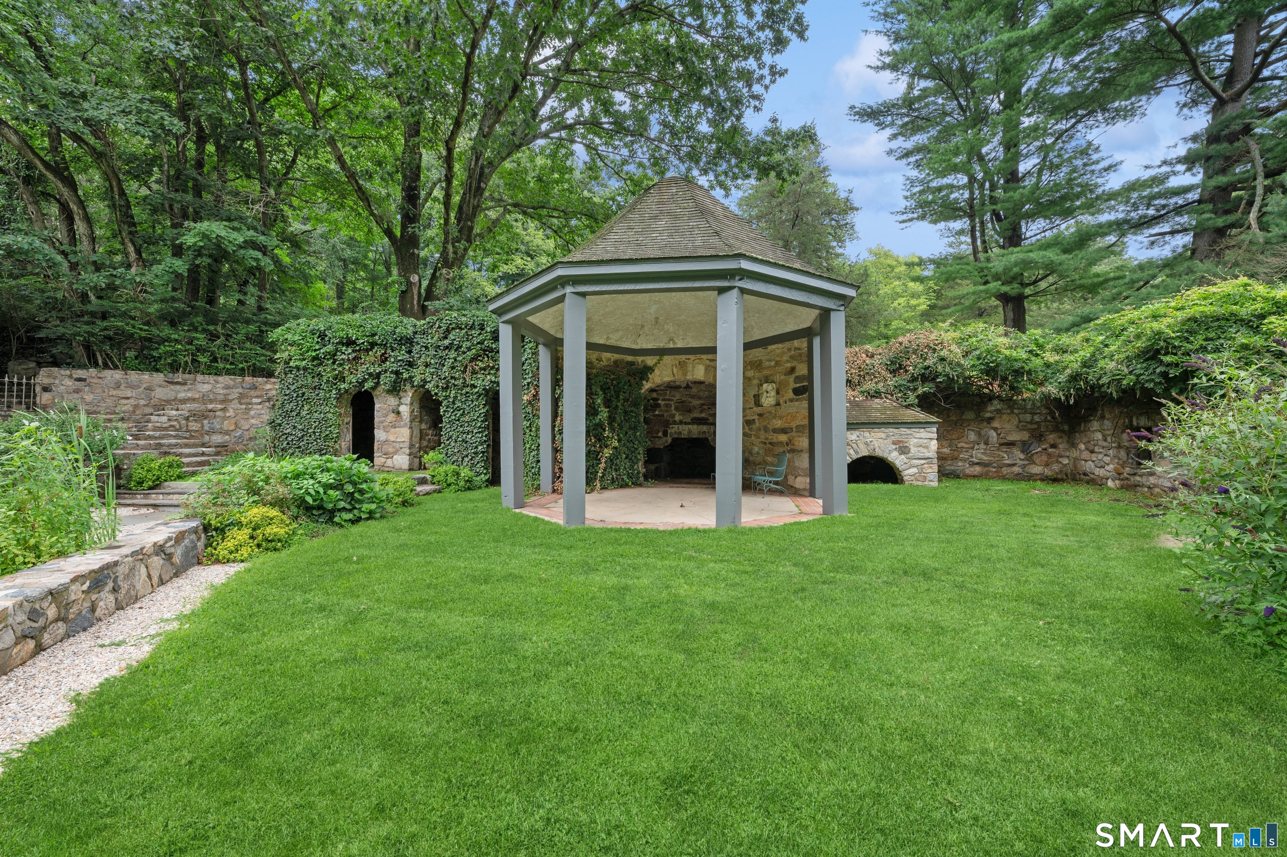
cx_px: 644
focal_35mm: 14
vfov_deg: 81.1
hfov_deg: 104.3
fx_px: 500
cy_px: 428
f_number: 11
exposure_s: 1/13
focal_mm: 14
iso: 200
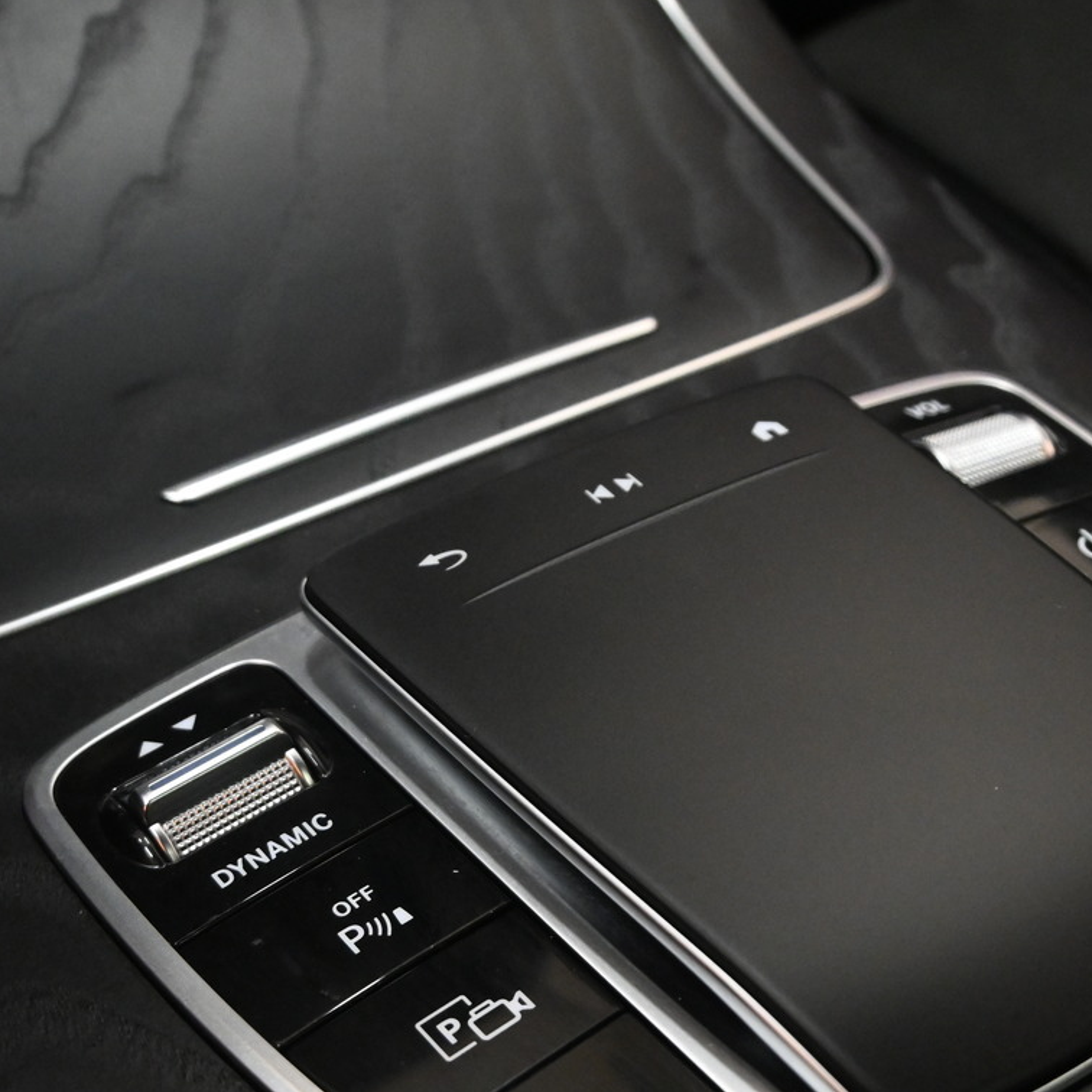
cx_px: 696
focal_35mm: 83
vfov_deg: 20.7
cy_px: 718
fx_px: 2975
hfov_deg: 20.7
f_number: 5.6
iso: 3200
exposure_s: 1/125
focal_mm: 30.5
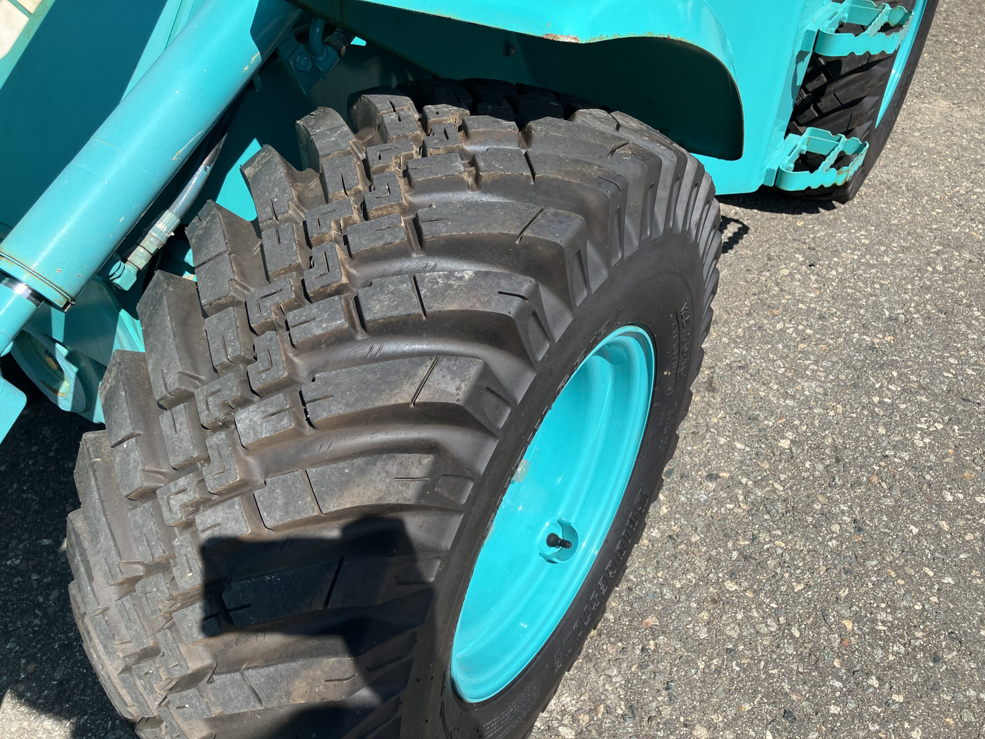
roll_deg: +0.3
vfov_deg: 49.7
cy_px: 370
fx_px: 797
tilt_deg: -41.5
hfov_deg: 63.4
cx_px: 492
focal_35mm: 28
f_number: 1.8
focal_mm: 3.99
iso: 32
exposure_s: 1/1350
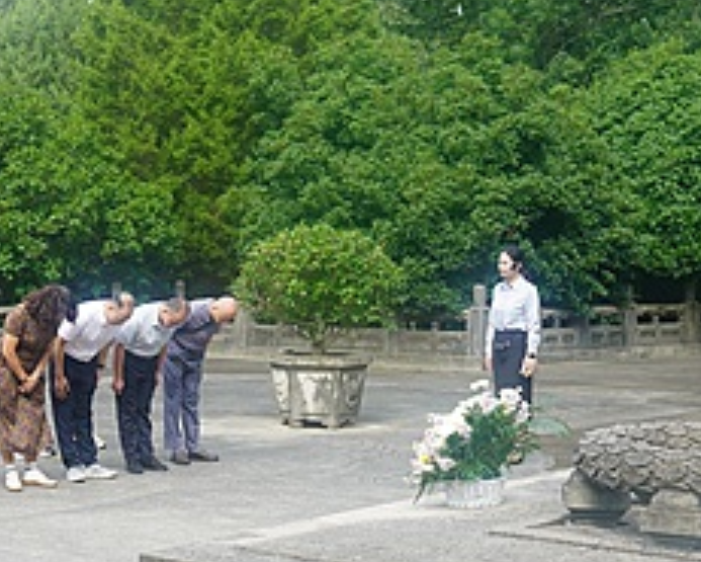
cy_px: 340
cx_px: 179
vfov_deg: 21.0
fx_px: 1515
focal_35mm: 73
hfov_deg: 25.7
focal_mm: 30
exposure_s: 1/100
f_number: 6.3
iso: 100
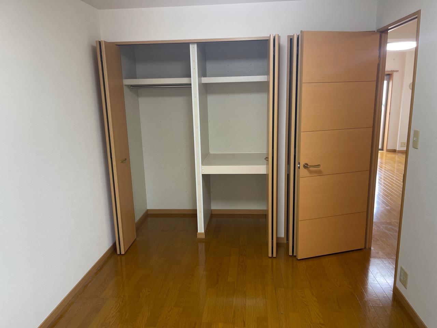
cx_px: 218
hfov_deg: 67.3
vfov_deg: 53.1
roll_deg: +0.6
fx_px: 328
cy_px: 164
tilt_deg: -11.5
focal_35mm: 26
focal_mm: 5.1
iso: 100
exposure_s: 1/60
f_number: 1.6
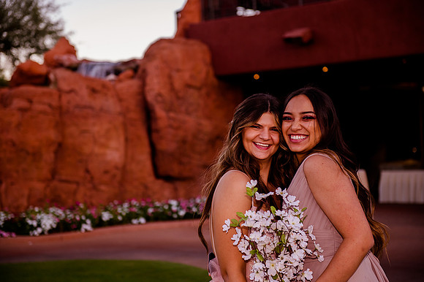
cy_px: 141
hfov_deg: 28.9
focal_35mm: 70
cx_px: 212
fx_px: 824
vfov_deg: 19.4
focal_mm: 70
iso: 640
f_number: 3.2
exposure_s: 1/320
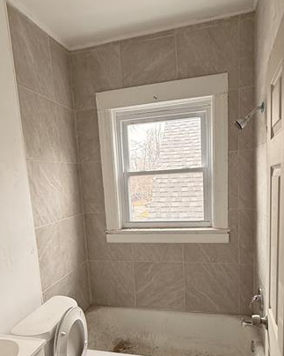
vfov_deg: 65.2
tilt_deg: -6.4
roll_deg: +4.9
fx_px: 273
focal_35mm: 26
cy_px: 220
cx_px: 139
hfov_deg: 54.9
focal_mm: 2.22
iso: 100
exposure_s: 1/99
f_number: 2.2
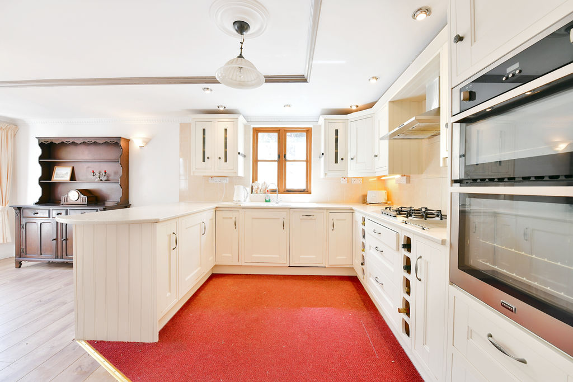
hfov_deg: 104.2
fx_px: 223
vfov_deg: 81.2
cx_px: 286
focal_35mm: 14
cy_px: 191
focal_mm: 14
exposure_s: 1/15
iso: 250
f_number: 13
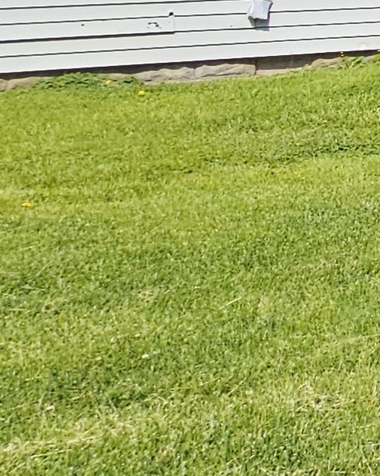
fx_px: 1168
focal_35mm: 83
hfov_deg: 11.4
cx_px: 1127
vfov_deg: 21.6
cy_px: -71
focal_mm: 2.2
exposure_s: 1/2737
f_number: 2.2
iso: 50
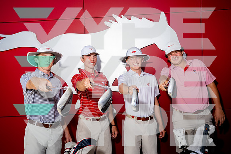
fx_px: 205
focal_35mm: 32
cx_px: 116
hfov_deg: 58.7
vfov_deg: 41.1
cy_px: 77
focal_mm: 32
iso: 200
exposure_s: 1/250
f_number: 8
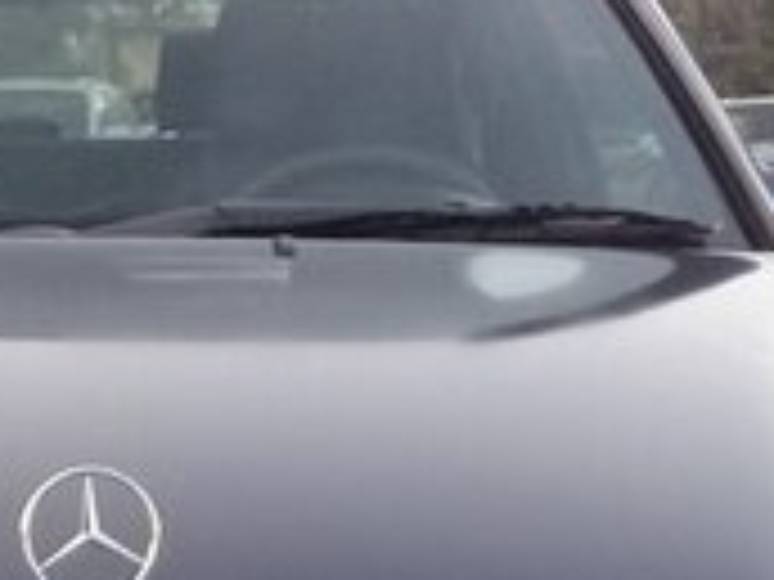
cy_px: 780
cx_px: 86
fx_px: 2661
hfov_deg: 16.3
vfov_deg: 12.0
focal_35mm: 119
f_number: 2.2
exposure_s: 1/100
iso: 64
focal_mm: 3.3
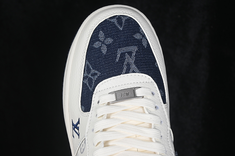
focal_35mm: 75
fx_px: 490
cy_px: 78
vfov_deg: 18.2
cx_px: 118
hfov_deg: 27.0
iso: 160
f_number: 7.1
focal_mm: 50
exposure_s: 1/80
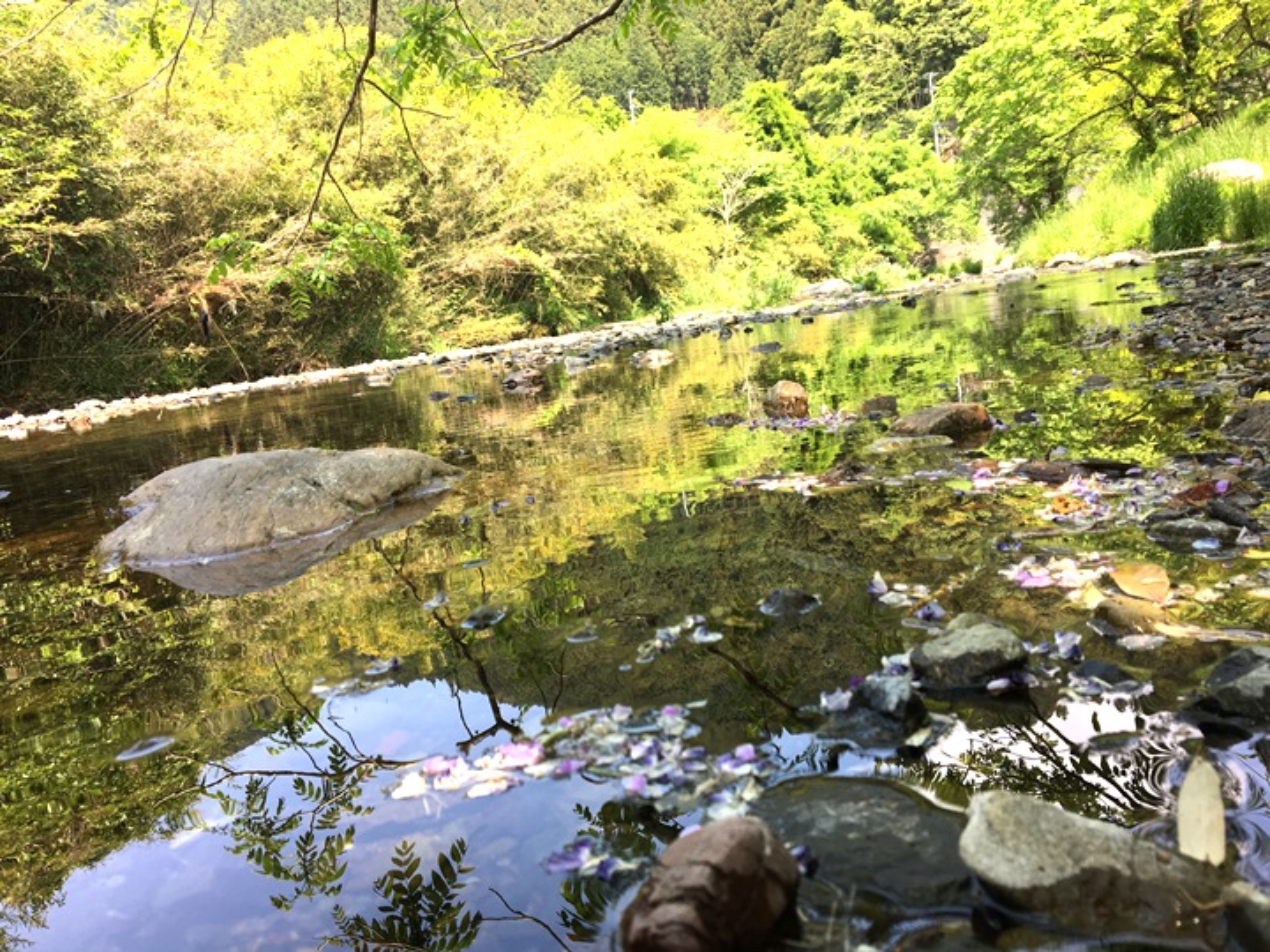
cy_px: 476
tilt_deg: -9.4
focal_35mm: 29
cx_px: 635
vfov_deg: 48.2
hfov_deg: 61.7
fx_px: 1064
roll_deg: +7.9
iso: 25
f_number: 2.2
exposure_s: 1/334
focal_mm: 4.15
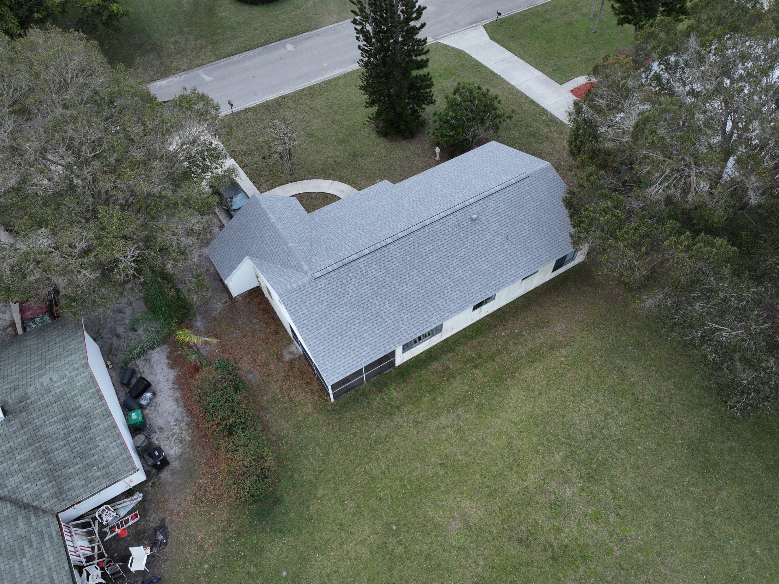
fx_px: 540
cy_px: 292
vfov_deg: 56.8
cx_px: 390
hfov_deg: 71.6
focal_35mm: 24
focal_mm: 12.29
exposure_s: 1/15
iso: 210
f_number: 2.8
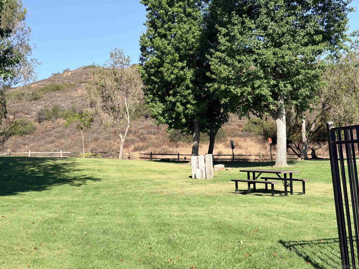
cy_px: 134
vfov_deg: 30.3
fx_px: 498
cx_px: 180
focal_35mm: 48
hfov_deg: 39.7
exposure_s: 1/3534
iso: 64
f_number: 1.78
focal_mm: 6.76
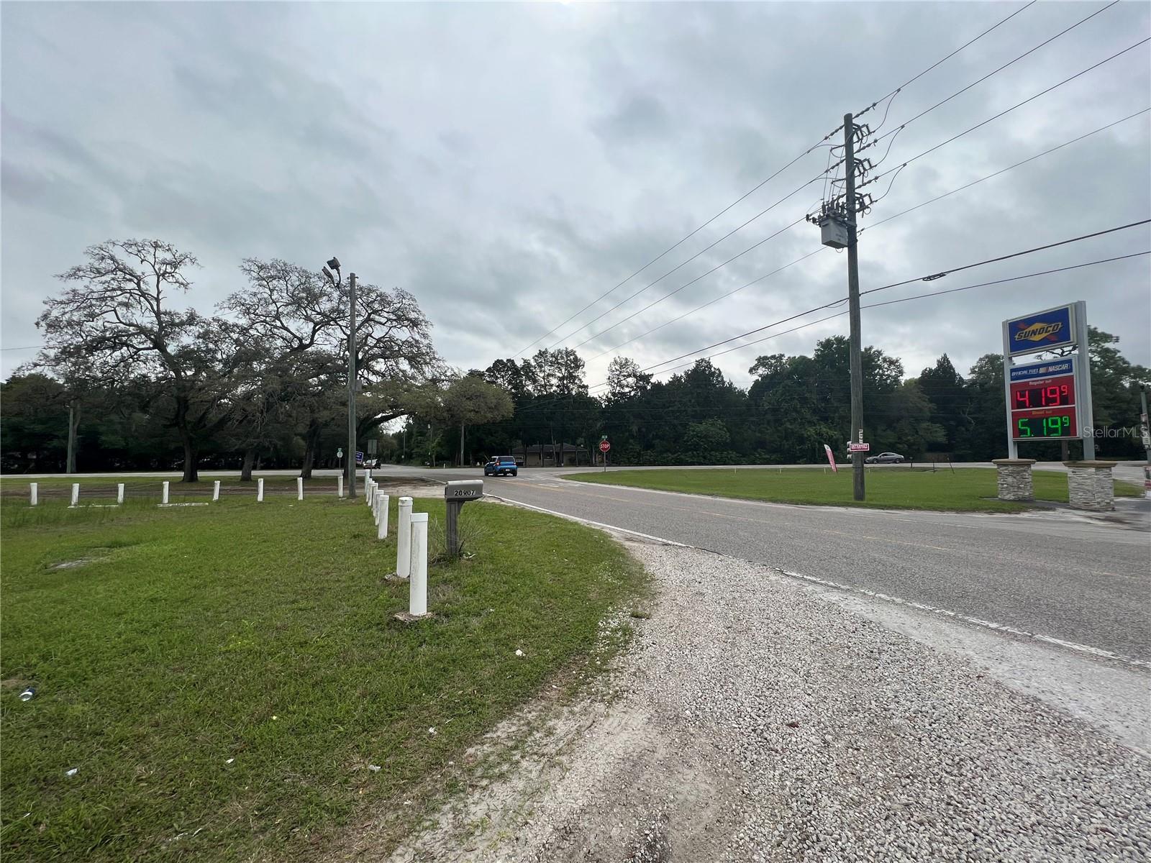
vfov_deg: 89.9
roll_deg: +0.5
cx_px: 576
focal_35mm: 13
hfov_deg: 106.2
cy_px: 432
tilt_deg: +3.5
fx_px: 432
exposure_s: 1/1672
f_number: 1.8
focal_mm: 1.57
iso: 32
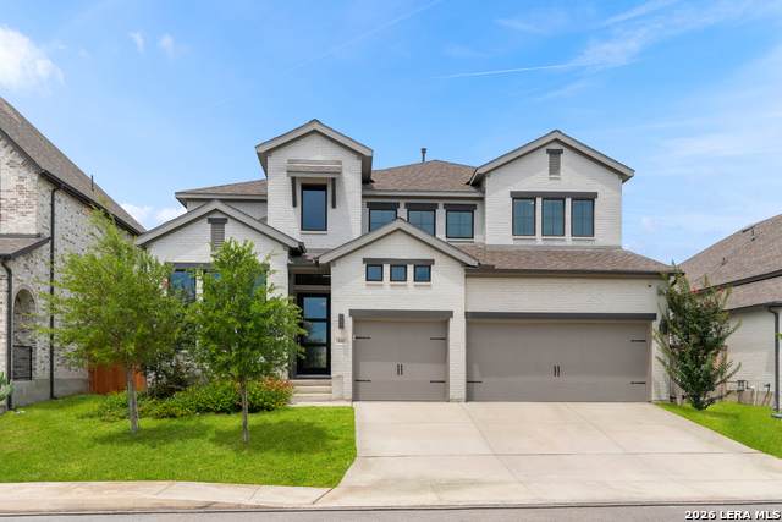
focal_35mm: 30
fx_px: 641
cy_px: 261
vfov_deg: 44.3
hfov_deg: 62.8
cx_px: 391
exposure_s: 1/800
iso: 800
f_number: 8
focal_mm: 29.5
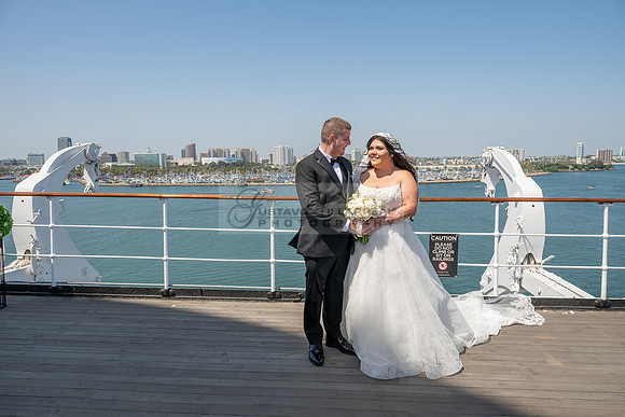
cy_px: 208
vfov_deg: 53.2
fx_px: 417
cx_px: 312
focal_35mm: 24
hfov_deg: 73.7
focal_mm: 24
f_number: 11
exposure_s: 1/200
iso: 200
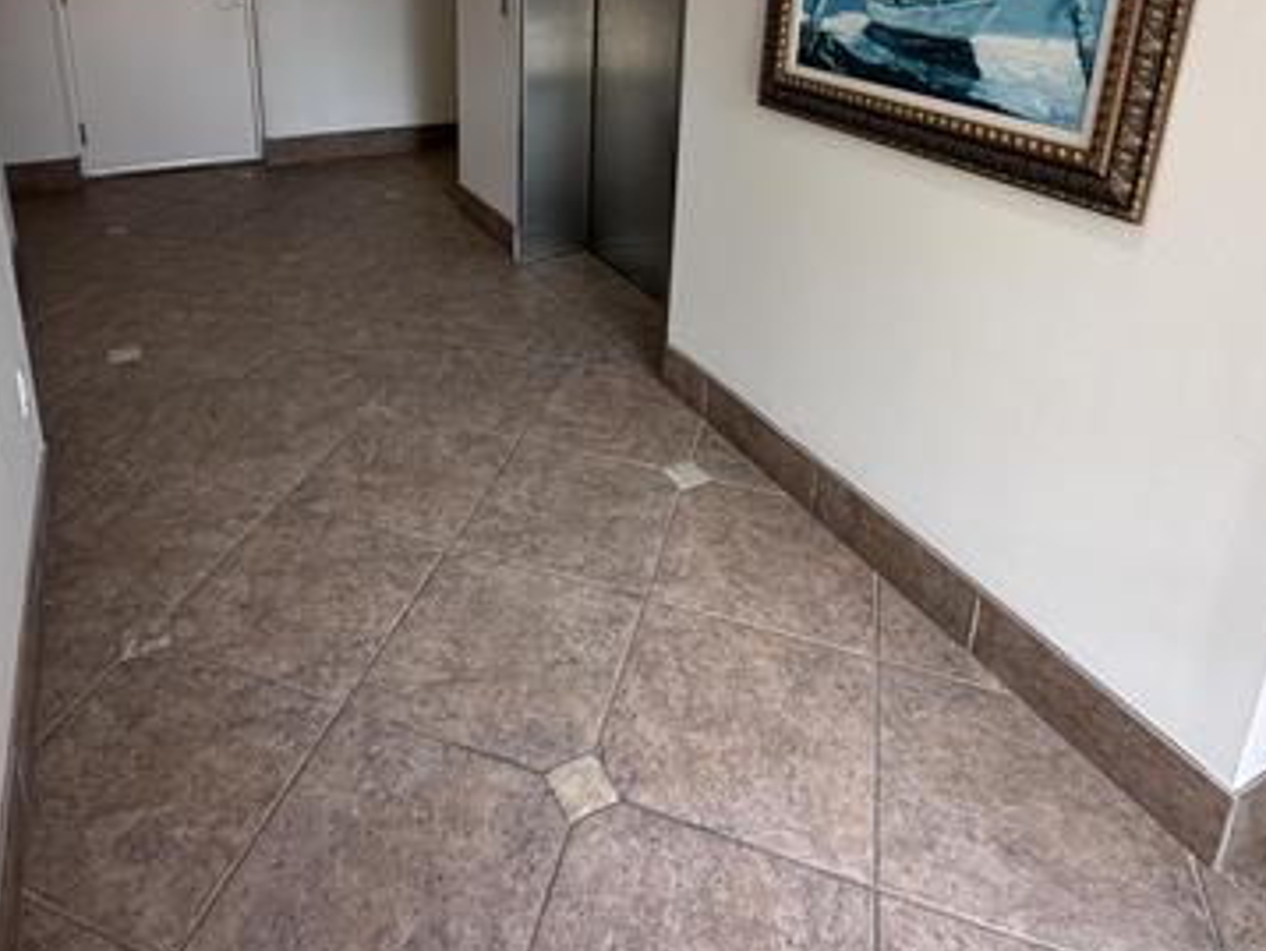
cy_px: 180
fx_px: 915
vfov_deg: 51.3
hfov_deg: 68.9
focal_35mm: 25
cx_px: 527
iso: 100
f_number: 2.2
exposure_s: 1/121
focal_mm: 2.22
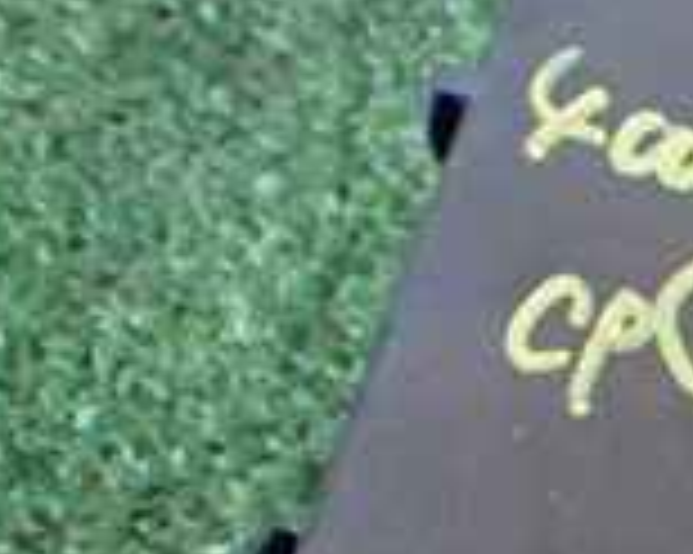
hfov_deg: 14.9
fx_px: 2337
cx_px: 1215
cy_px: 712
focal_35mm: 114
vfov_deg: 13.1
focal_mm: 5.4
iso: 800
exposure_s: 1/125
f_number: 2.3
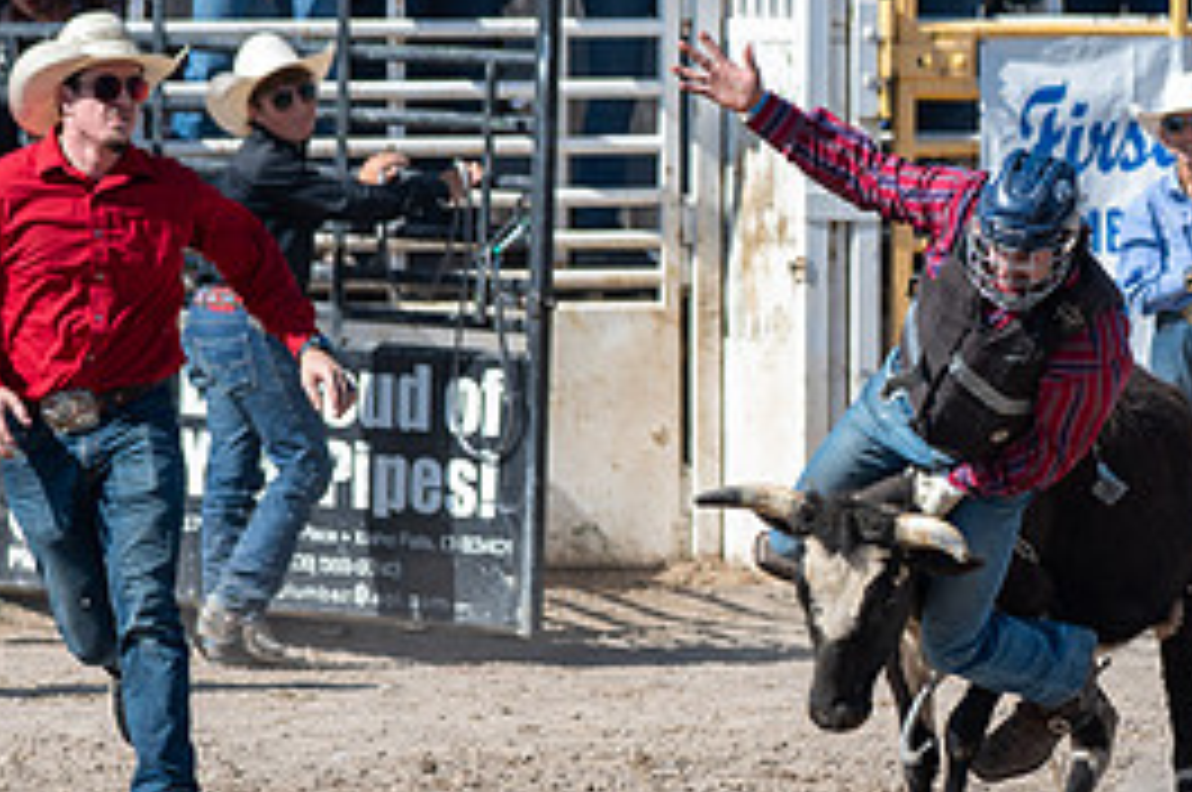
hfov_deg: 3.8
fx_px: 17792
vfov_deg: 2.5
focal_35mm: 538
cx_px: 994
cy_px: 348
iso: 160
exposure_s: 1/640
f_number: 5.6
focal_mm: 200
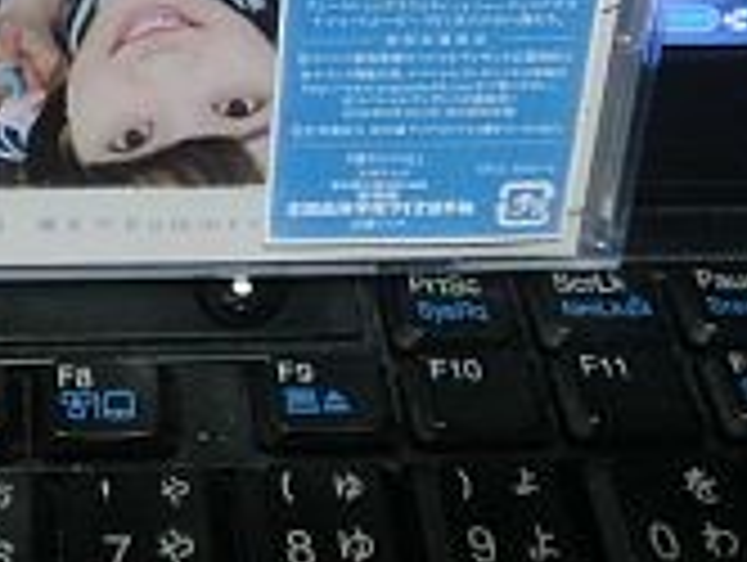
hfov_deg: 24.6
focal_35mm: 76
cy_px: -148
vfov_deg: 18.2
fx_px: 1642
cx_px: 18
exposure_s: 1/40
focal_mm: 5
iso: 800
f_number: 3
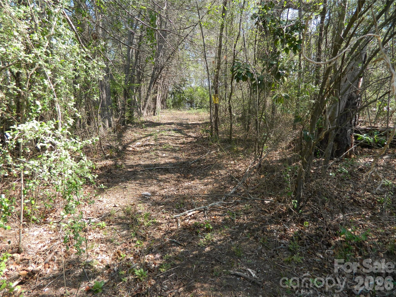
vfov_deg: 54.9
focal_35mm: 25
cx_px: 198
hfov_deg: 69.4
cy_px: 148
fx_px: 286
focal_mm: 4.5
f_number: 3.1
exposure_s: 1/160
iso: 80
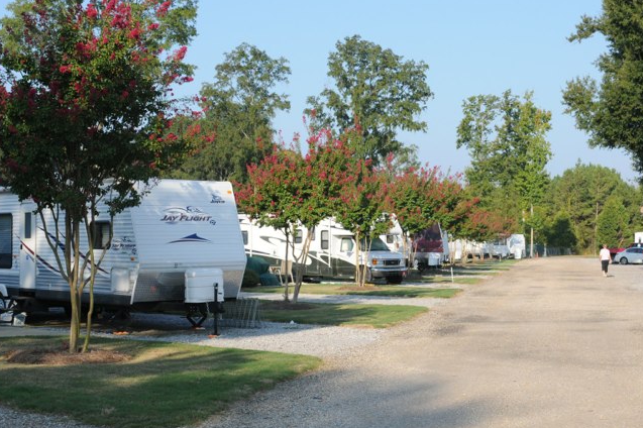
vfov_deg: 21.2
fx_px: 1142
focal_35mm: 64
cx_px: 325
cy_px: 200
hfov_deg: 31.4
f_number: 11
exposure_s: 1/500
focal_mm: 34
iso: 400
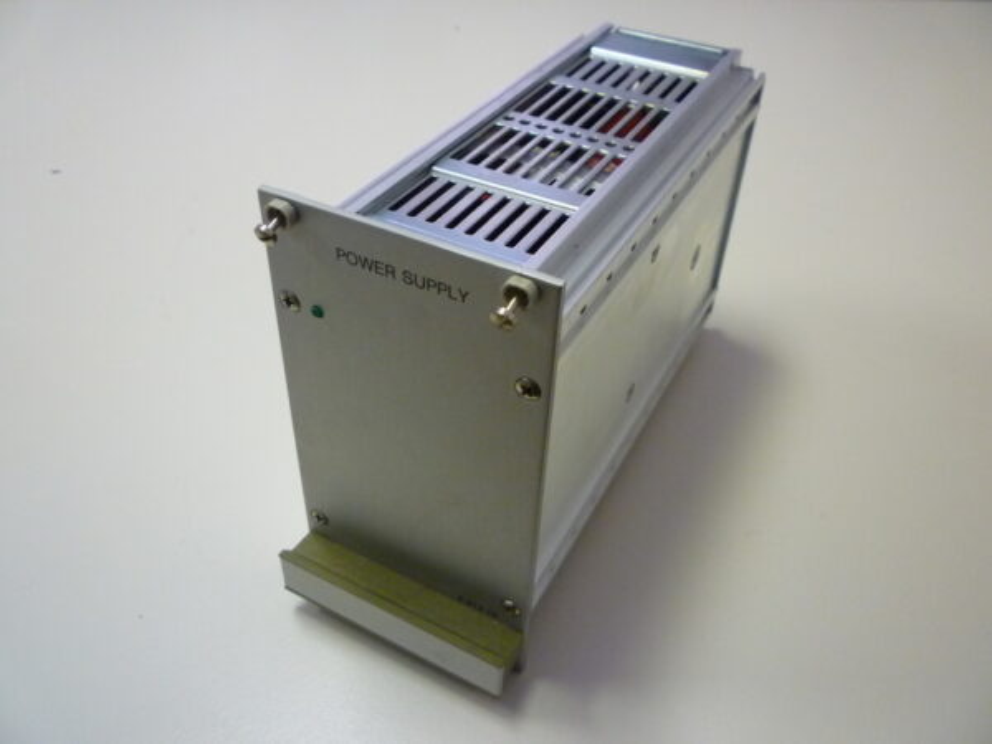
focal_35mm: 29
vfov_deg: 48.2
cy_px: 372
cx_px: 496
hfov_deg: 61.7
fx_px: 831
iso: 400
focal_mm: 5.2
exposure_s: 1/30
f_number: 3.3
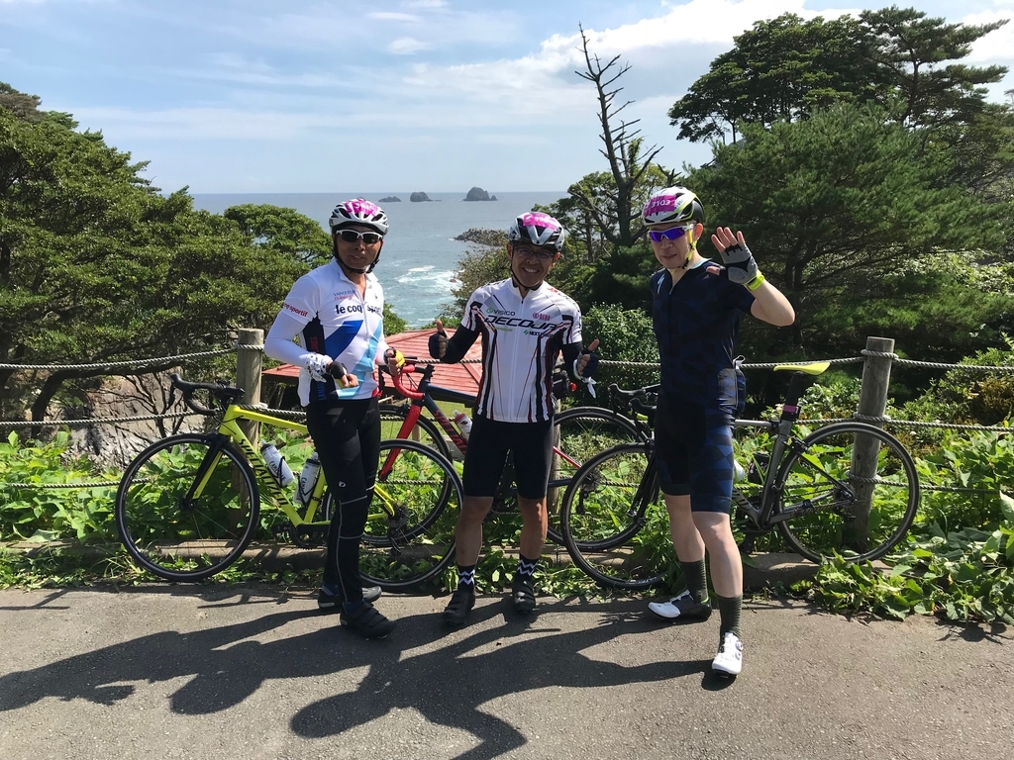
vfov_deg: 49.7
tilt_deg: -14.7
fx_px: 820
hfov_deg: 63.4
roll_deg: +1.1
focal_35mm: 28
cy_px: 380
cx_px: 507
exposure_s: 1/2083
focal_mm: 3.99
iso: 20
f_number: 1.8
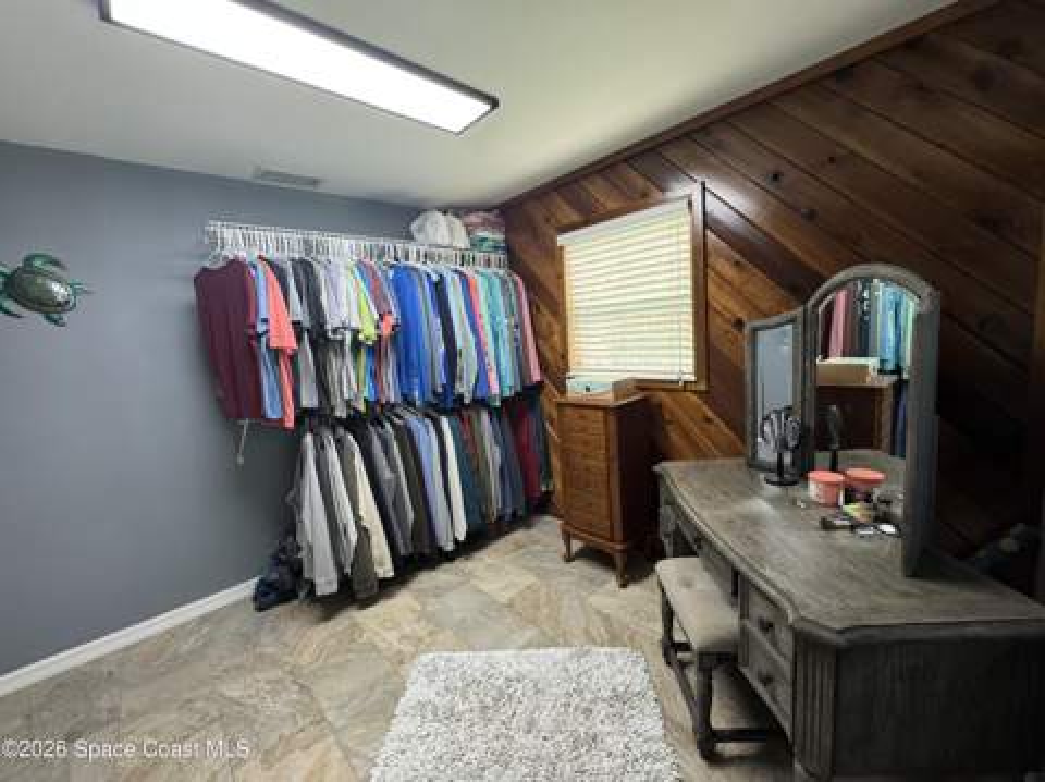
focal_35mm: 14
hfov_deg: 102.1
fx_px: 422
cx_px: 522
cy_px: 391
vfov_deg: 85.6
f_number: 2.2
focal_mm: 2.22
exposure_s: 1/99
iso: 250
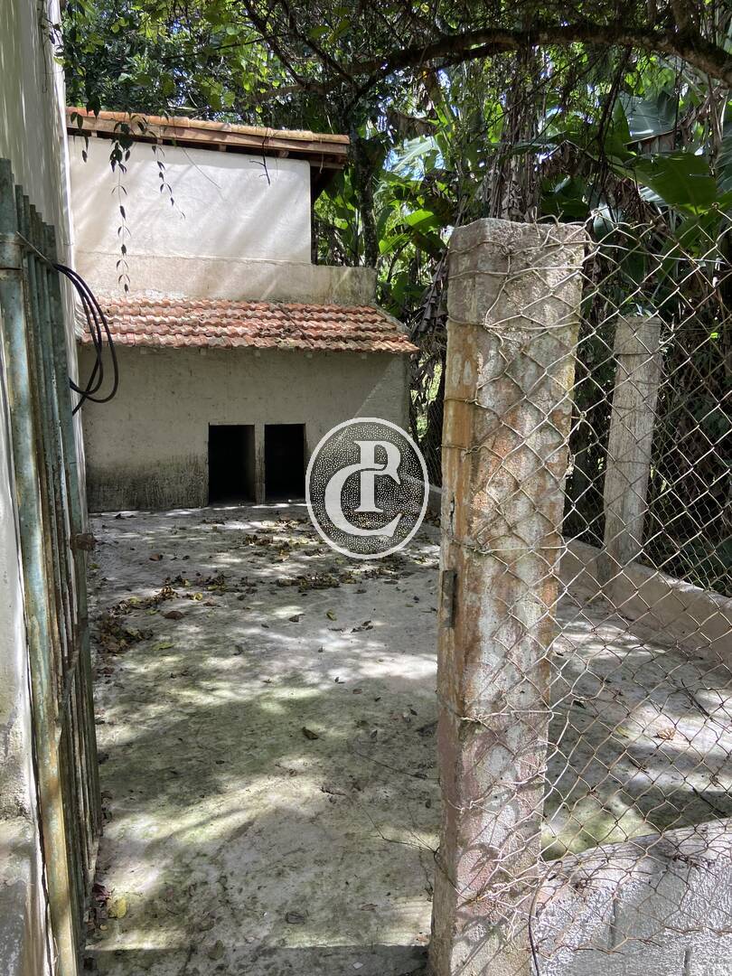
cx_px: 366
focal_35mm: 26
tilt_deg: -10.0
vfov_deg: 67.3
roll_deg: +0.0
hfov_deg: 53.1
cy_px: 488
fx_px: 733
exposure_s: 1/248
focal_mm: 4.25
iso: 32
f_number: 1.8
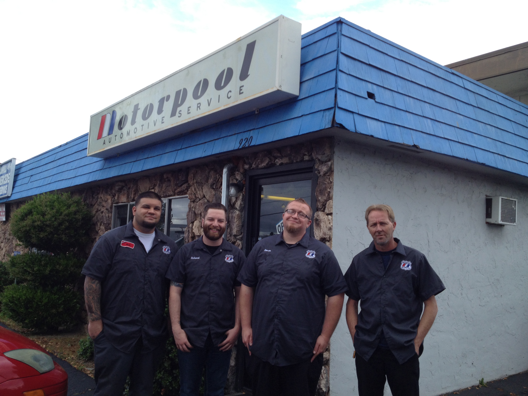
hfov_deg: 52.6
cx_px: 264
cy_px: 198
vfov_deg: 40.7
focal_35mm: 35
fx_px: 534
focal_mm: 4.28
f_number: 2.4
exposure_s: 1/824
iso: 50
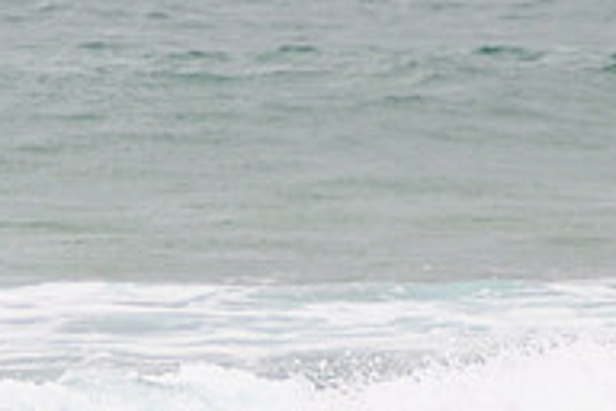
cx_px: -167
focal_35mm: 1662
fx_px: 28436
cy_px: 370
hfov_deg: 1.2
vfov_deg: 0.8
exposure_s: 1/2000
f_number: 5.6
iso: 200
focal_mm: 400
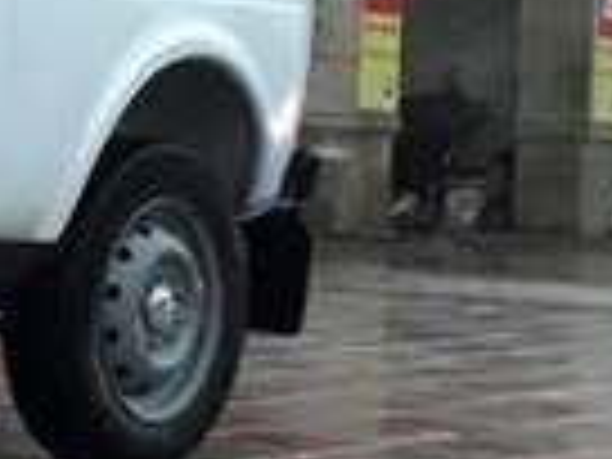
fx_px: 2316
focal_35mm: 131
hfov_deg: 13.4
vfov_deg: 11.3
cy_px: 250
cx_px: -513
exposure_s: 1/17
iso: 320
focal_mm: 3.6
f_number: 1.9
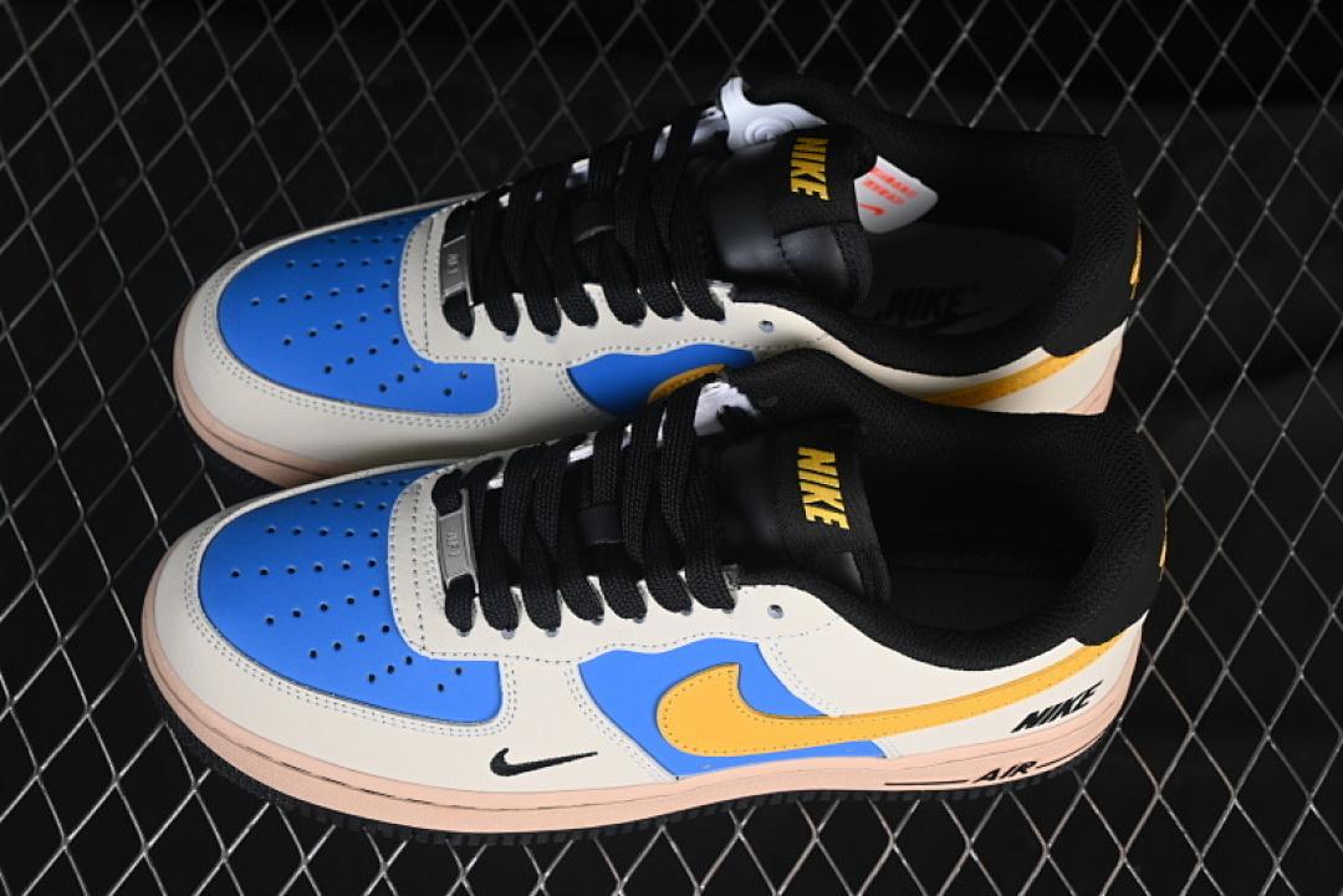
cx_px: 672
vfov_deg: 18.2
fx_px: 2798
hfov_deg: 27.0
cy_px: 448
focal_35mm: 75
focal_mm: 50
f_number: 7.1
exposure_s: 1/60
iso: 160
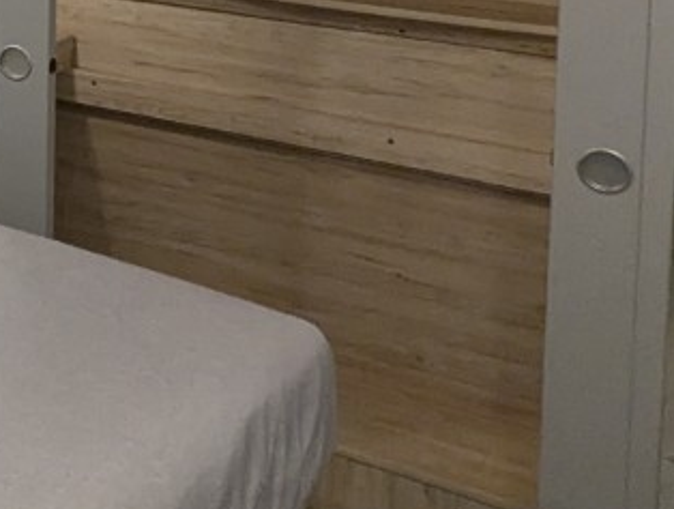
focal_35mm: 71
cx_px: -422
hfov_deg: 21.4
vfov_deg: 18.7
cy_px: -221
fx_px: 1386
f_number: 2.2
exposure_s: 1/139
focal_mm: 2.35
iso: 332
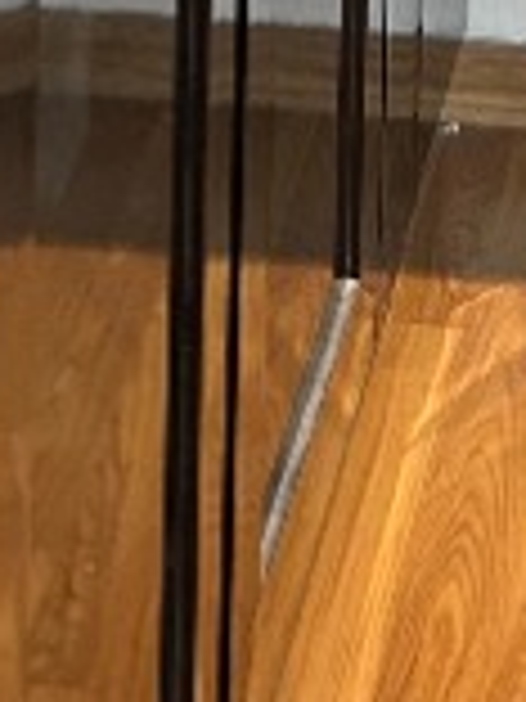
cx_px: 409
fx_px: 3383
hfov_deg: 8.9
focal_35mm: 167
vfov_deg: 10.6
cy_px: -819
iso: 400
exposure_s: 1/33
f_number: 1.5
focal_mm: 5.7
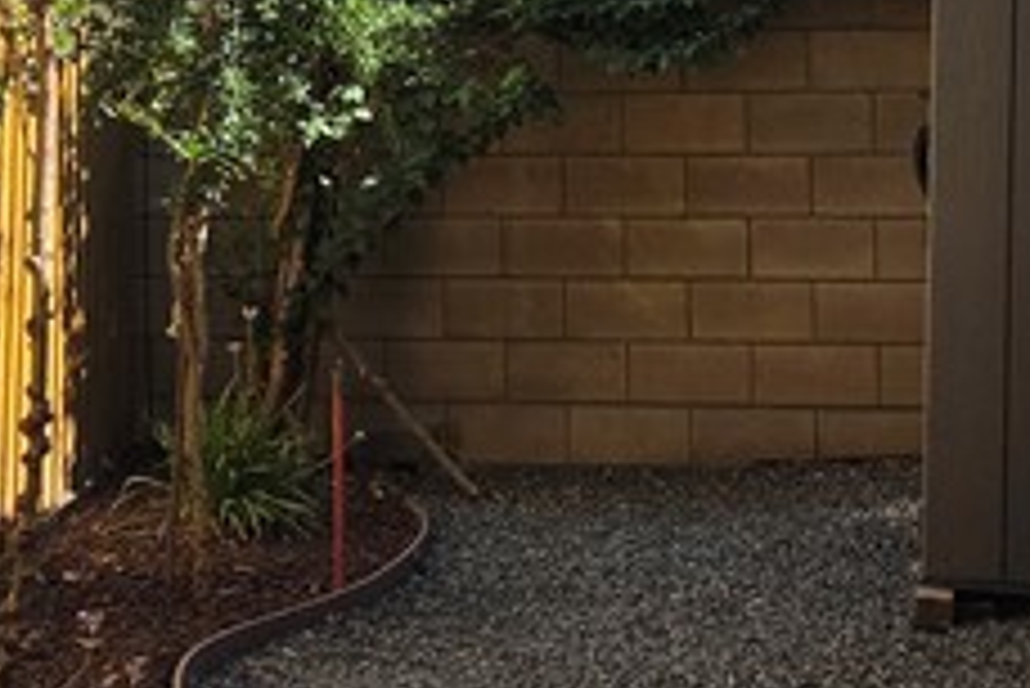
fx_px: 3063
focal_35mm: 107
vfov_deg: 12.7
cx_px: 450
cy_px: 13
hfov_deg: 19.1
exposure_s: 1/2859
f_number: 1.8
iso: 80
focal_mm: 5.4
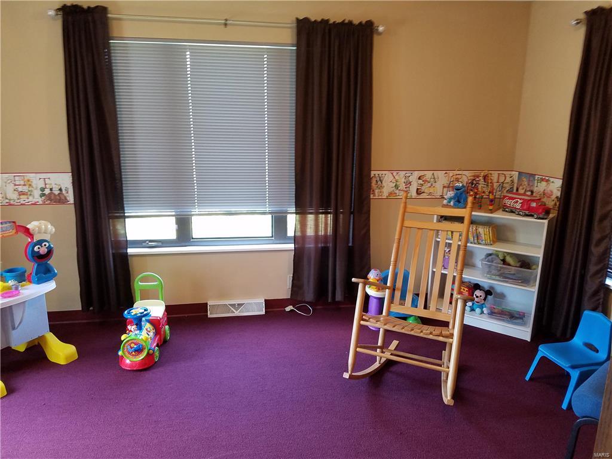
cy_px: 230
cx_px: 306
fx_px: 460
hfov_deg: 67.3
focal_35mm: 26
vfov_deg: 53.1
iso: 200
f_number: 1.7
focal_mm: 4.2
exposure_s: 1/40
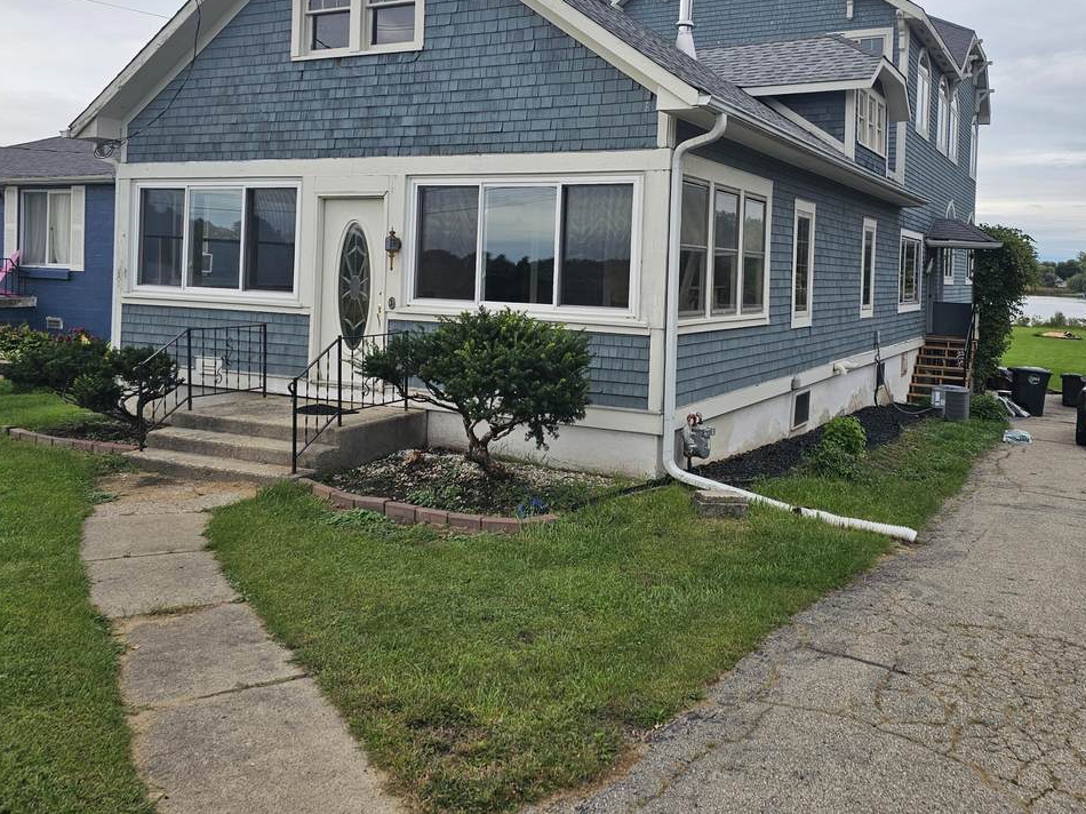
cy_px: 268
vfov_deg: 44.7
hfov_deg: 58.2
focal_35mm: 31
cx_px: 615
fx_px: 972
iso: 10
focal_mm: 6.3
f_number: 1.7
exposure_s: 1/233
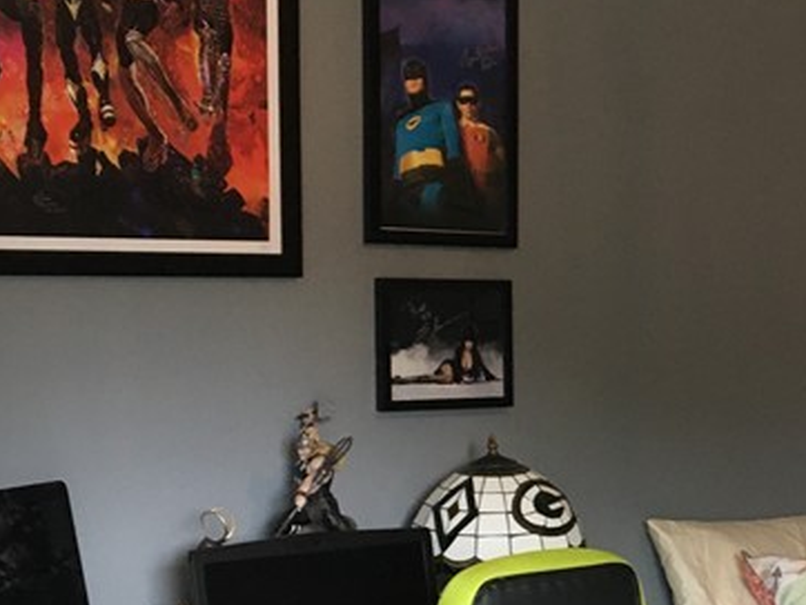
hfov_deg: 23.4
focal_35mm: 82
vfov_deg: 17.9
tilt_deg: -5.7
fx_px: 1911
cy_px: 472
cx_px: 675
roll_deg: +0.4
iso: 100
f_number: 2.2
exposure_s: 1/30
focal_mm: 4.15
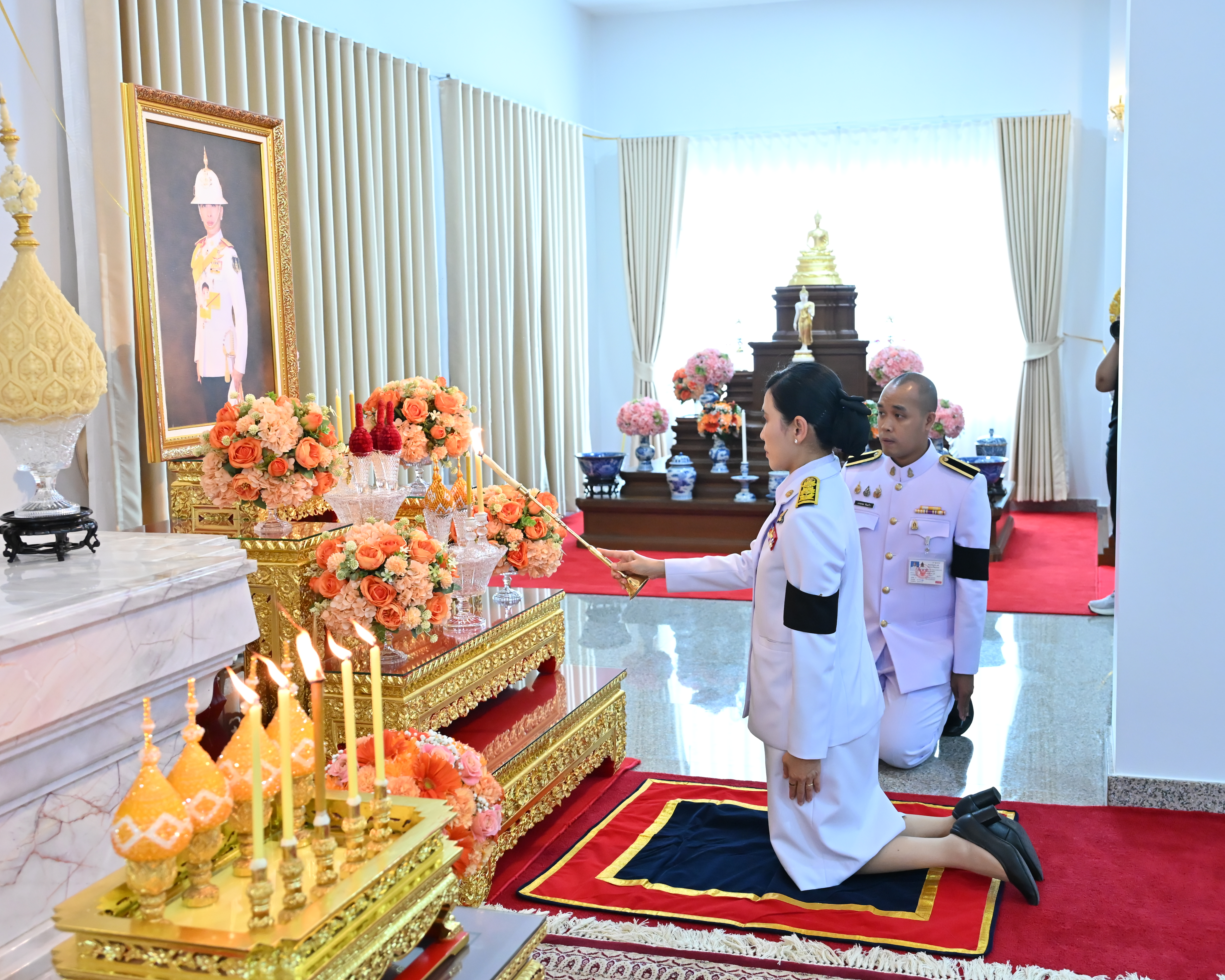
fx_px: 1341
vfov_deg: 40.1
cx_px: 686
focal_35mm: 37
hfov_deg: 49.0
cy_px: 480
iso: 4000
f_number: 4
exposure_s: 1/200
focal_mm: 32
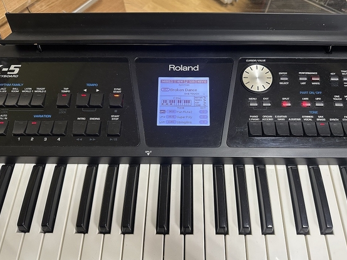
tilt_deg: -63.6
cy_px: 130
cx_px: 186
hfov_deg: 67.2
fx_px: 261
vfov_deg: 53.0
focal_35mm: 26
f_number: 1.78
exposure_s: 1/50
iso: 250
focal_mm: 6.86
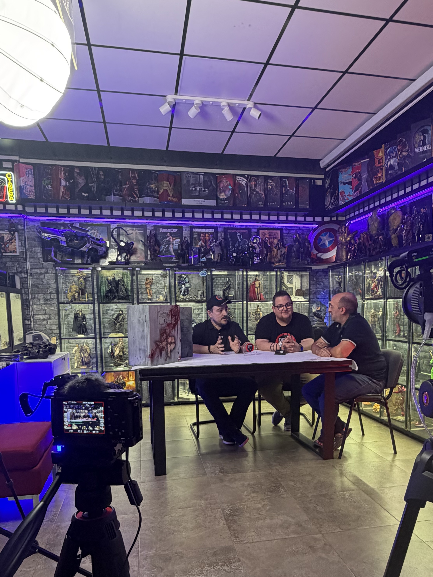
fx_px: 450
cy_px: 365
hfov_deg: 51.3
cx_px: 237
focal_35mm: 27
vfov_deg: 64.3
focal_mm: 2.22
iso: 320
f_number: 2.2
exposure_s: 1/100
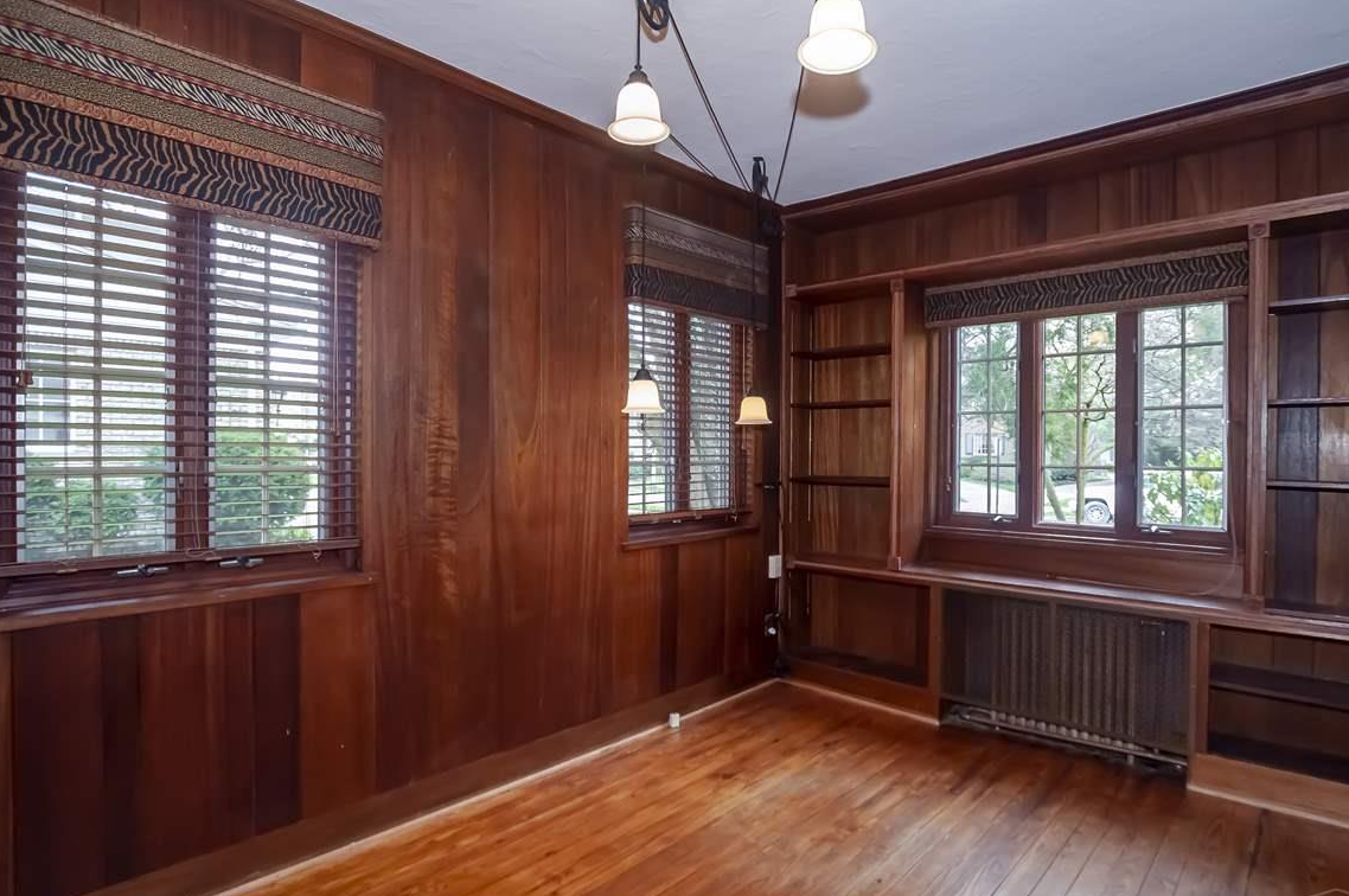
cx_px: 724
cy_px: 429
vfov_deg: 65.6
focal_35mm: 19
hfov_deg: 88.2
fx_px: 695
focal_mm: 11
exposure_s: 1/60
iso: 800
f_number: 4
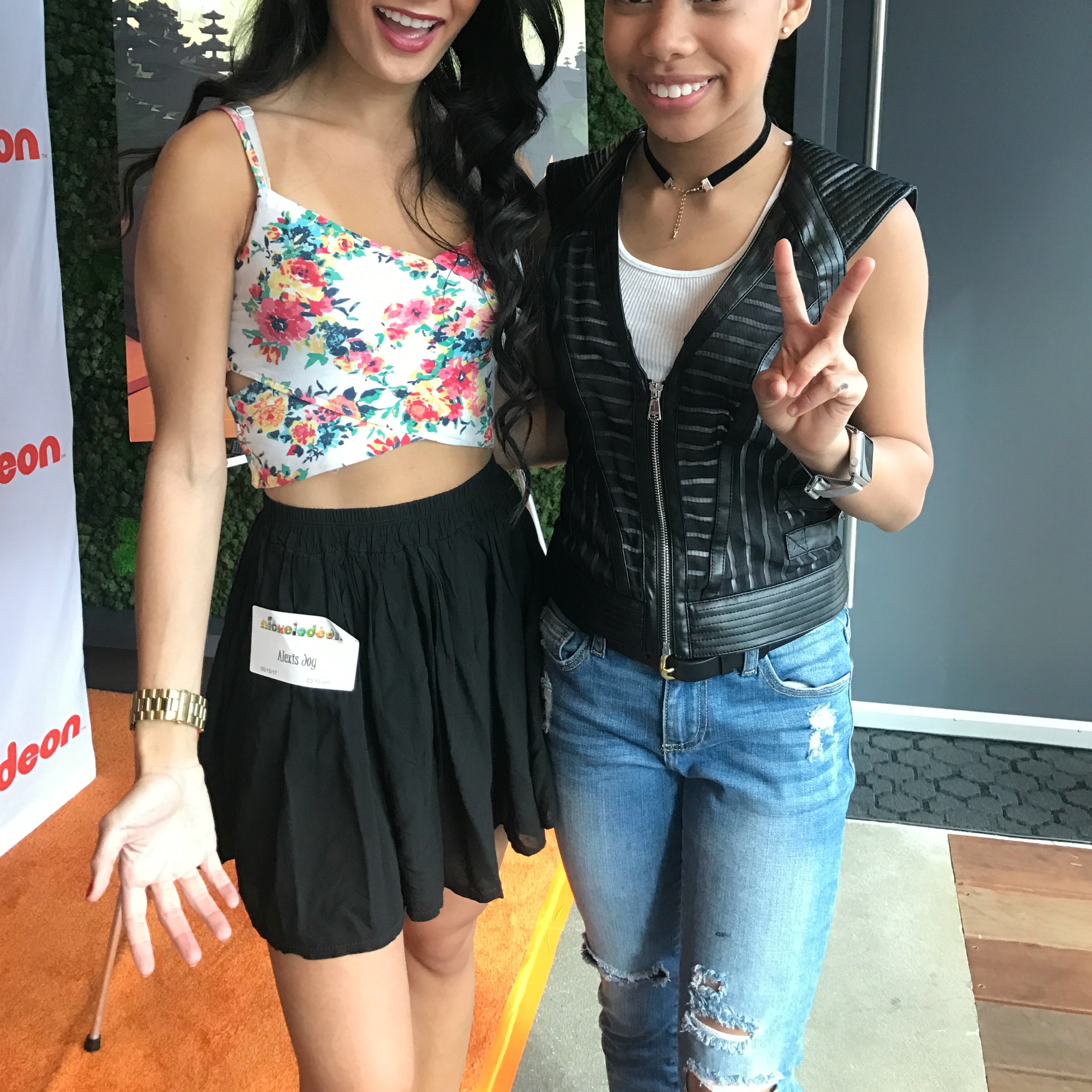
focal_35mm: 34
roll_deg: +0.2
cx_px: 562
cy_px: 392
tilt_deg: -12.1
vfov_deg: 47.9
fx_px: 1213
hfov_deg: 48.4
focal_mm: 3.99
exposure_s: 1/33
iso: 32
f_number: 1.8
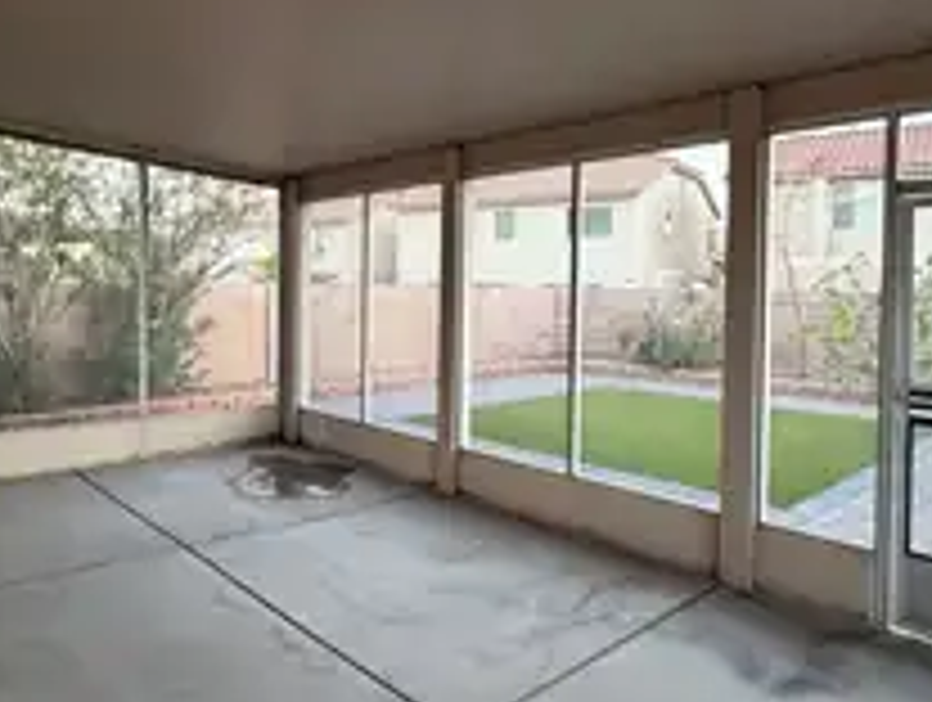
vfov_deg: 51.3
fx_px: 728
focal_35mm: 27
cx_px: 428
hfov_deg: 65.1
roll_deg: -0.5
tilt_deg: +0.4
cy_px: 297
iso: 320
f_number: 2.2
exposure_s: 1/67
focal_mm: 2.22
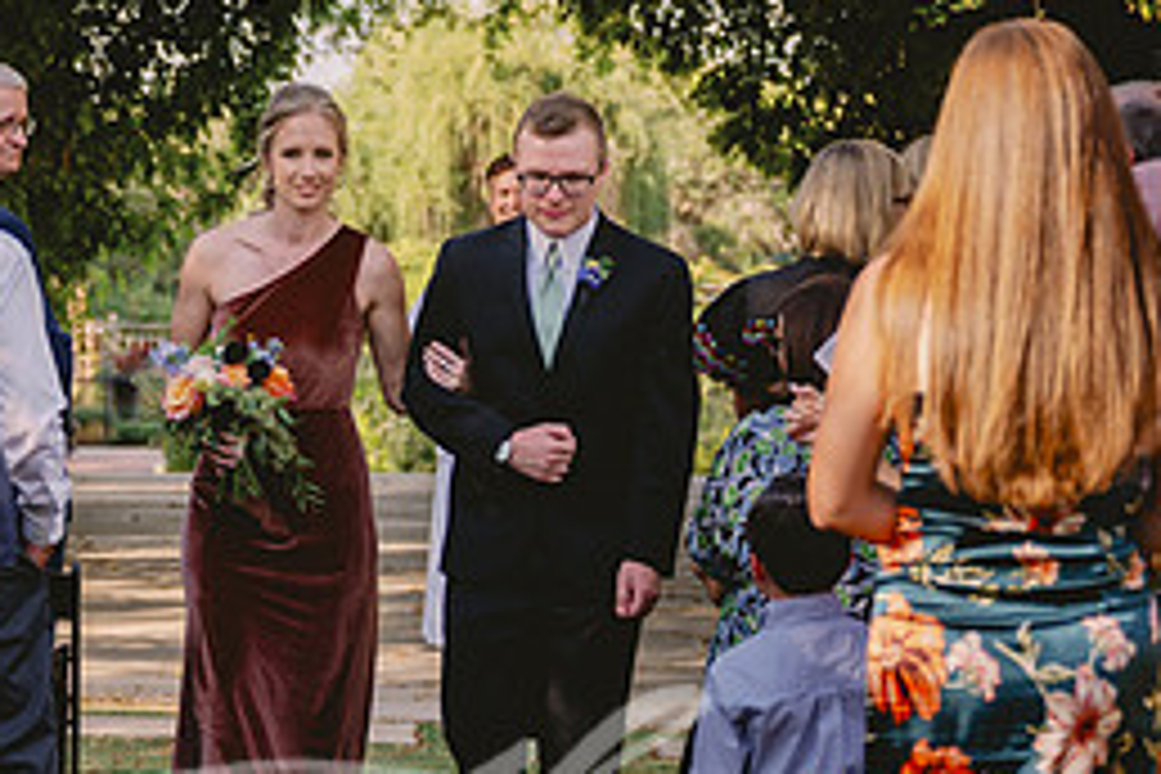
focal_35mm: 128
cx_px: 450
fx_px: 4128
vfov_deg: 10.7
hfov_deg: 16.0
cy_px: 432
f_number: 2.8
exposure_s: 1/1000
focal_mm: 57
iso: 100
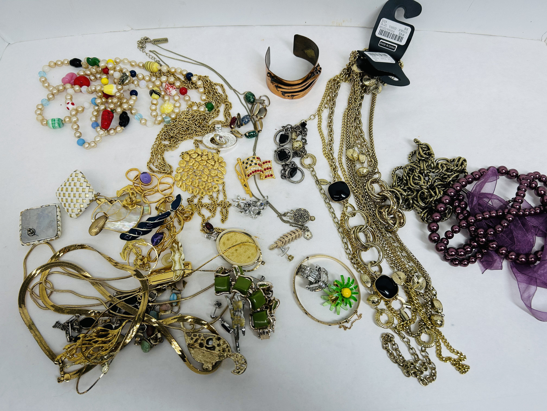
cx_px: 274
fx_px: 411
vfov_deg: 53.1
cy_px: 206
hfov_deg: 67.3
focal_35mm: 26
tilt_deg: -67.7
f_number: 1.5
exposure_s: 1/388
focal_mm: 5.7
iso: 50
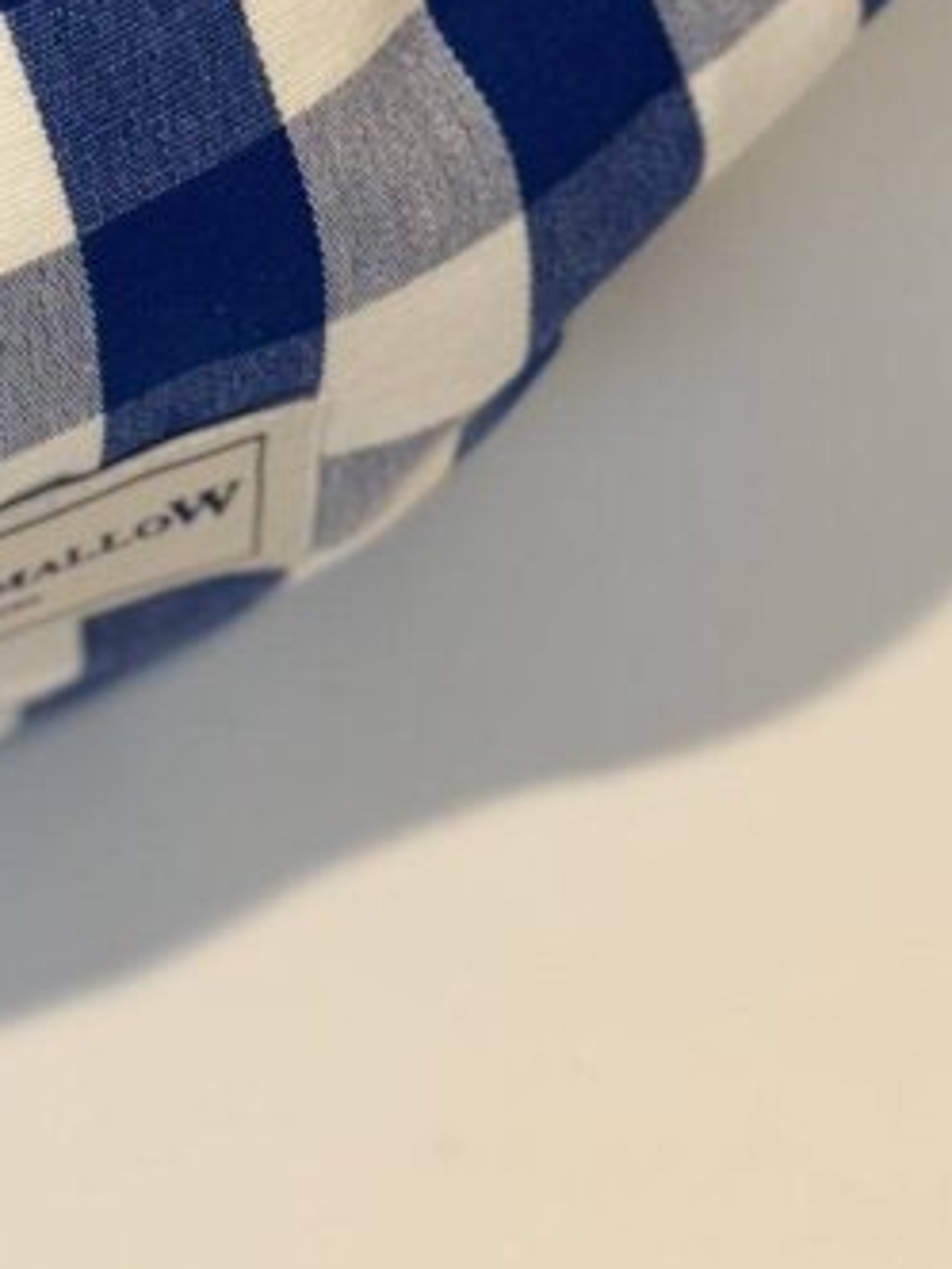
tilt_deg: -60.5
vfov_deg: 13.1
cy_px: -172
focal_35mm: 148
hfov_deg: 9.7
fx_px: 5427
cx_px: -474
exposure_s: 1/100
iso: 50
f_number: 1.78
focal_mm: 6.76
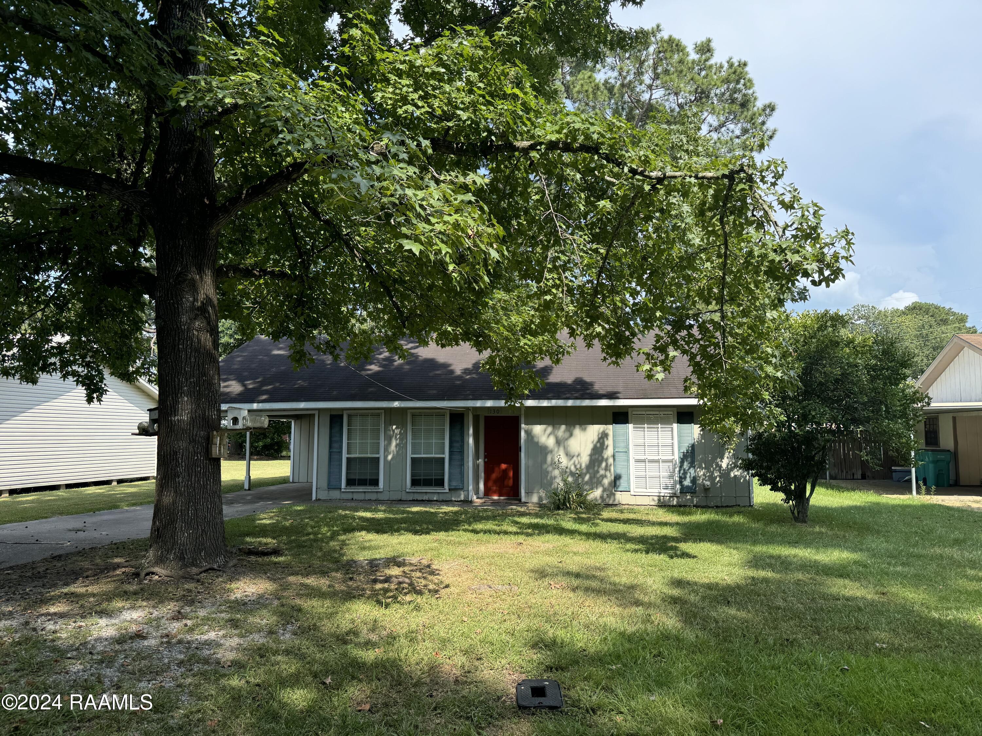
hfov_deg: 71.6
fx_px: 681
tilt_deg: +3.4
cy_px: 368
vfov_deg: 56.8
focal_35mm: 24
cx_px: 491
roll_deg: +0.5
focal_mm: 6.76
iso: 80
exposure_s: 1/1456
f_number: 1.78
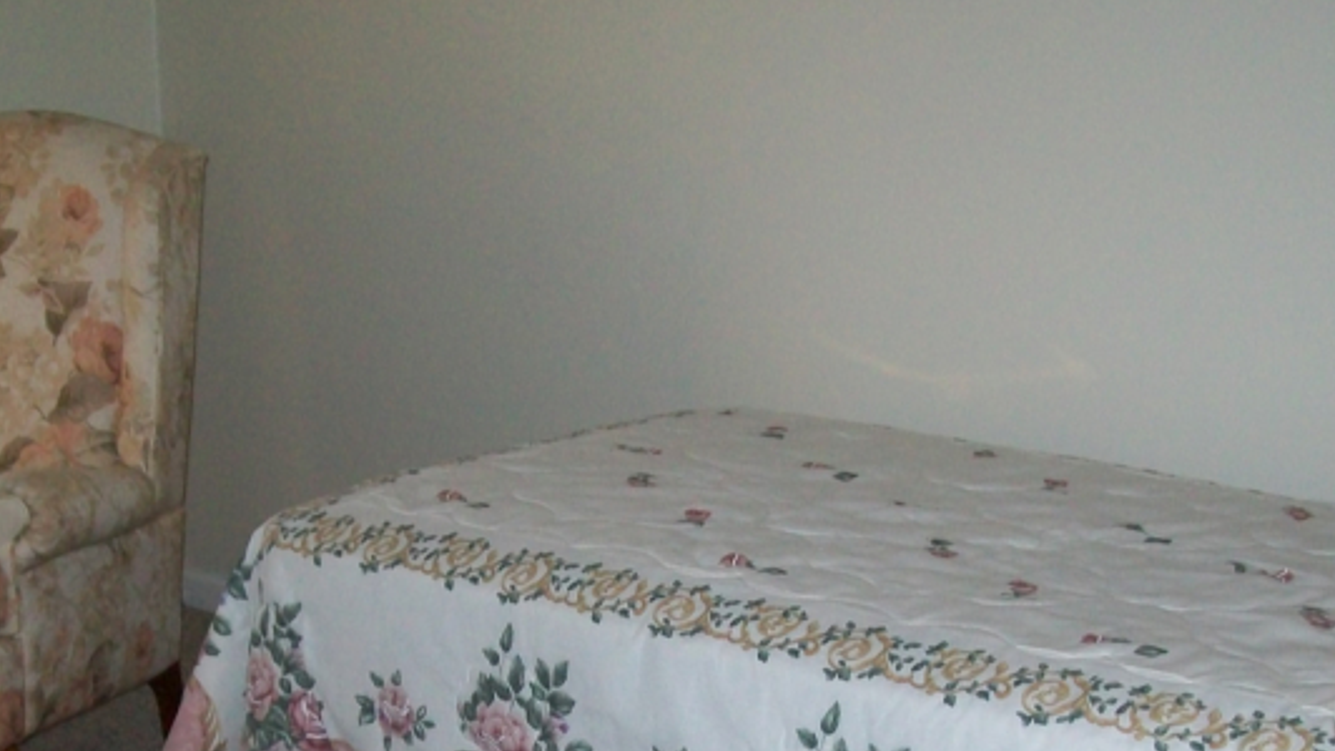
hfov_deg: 35.4
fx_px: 2088
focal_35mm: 59
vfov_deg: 19.9
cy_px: 711
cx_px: 567
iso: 160
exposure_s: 1/60
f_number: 2.7
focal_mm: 6
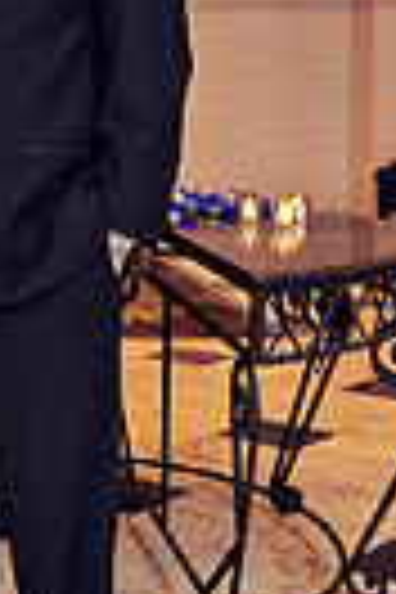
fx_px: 1353
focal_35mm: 82
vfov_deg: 24.4
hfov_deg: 15.5
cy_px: 126
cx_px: -173
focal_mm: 24
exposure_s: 1/200
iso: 2500
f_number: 2.8
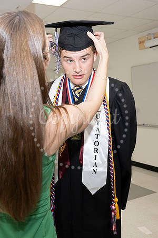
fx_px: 258
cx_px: 57
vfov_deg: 49.3
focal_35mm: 39
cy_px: 108
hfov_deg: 33.8
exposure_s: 1/80
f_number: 5.6
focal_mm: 24
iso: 800
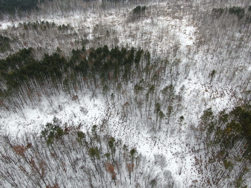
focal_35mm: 24
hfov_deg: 71.6
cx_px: 126
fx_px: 174
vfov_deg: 56.8
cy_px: 94
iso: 100
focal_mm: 4.39
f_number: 2.8
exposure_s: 1/120
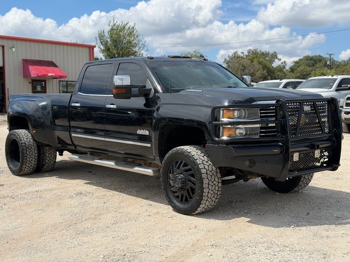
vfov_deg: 30.3
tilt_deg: -2.5
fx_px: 485
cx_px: 175
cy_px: 131
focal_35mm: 48
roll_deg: +0.7
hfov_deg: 39.7
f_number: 1.78
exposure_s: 1/4587
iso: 64
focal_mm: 6.76
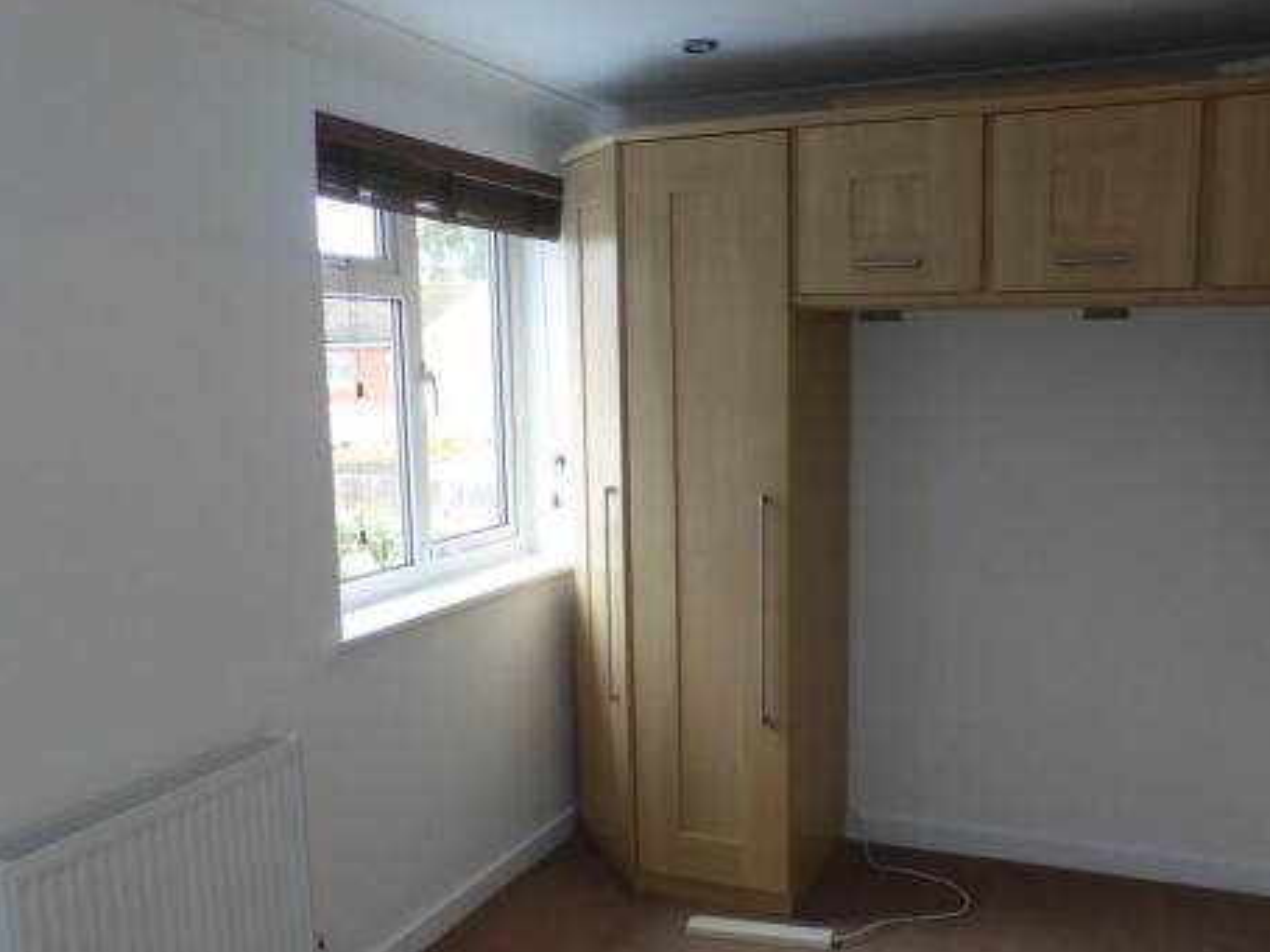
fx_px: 1174
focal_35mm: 32
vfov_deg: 44.1
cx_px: 699
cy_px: 535
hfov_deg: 56.7
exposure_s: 1/60
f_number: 3.3
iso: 320
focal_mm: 4.3
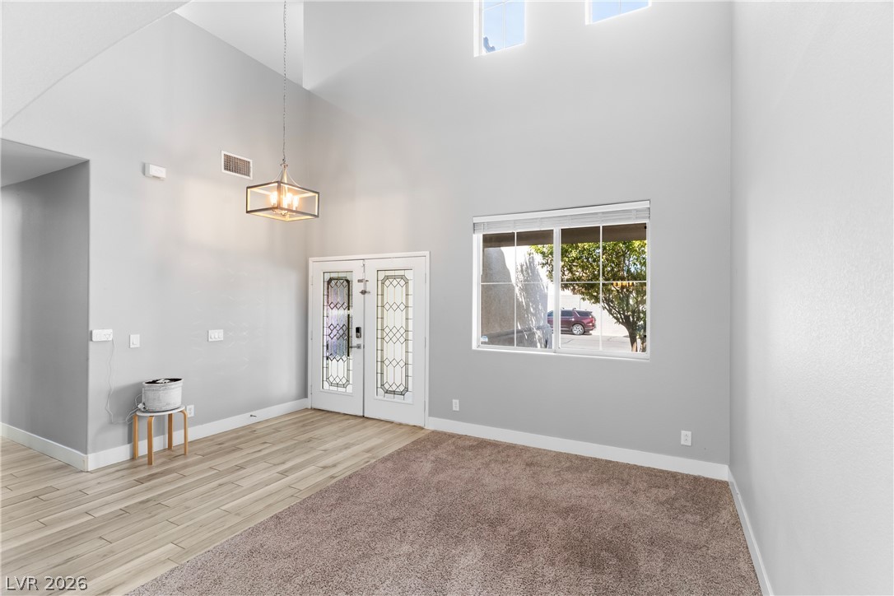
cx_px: 447
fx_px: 422
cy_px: 298
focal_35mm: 17
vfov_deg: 70.4
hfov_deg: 93.3
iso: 500
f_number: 8
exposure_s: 1/13
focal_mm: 17
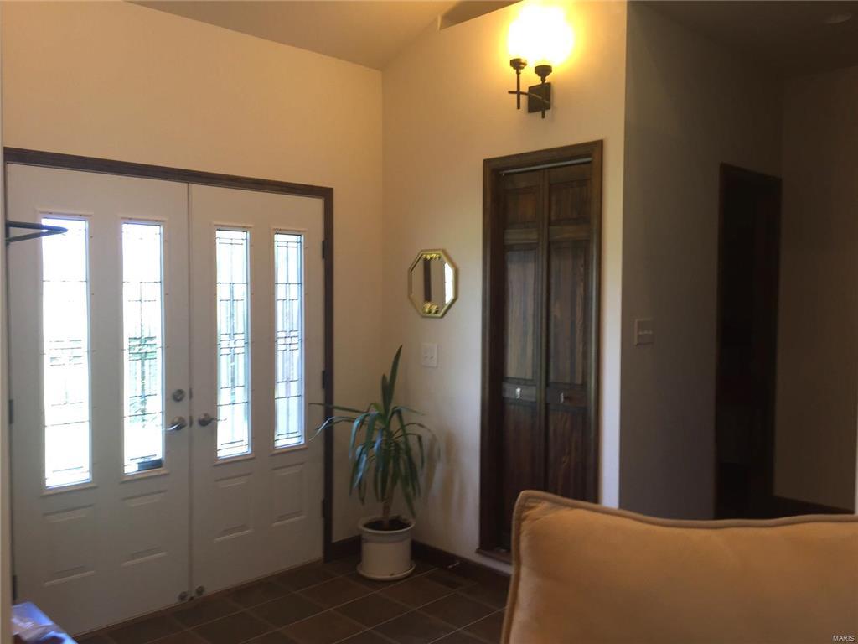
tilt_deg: -4.0
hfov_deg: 61.7
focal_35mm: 29
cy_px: 322
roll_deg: -0.8
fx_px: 719
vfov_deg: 48.2
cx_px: 429
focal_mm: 4.15
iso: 50
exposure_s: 1/30
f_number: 2.2
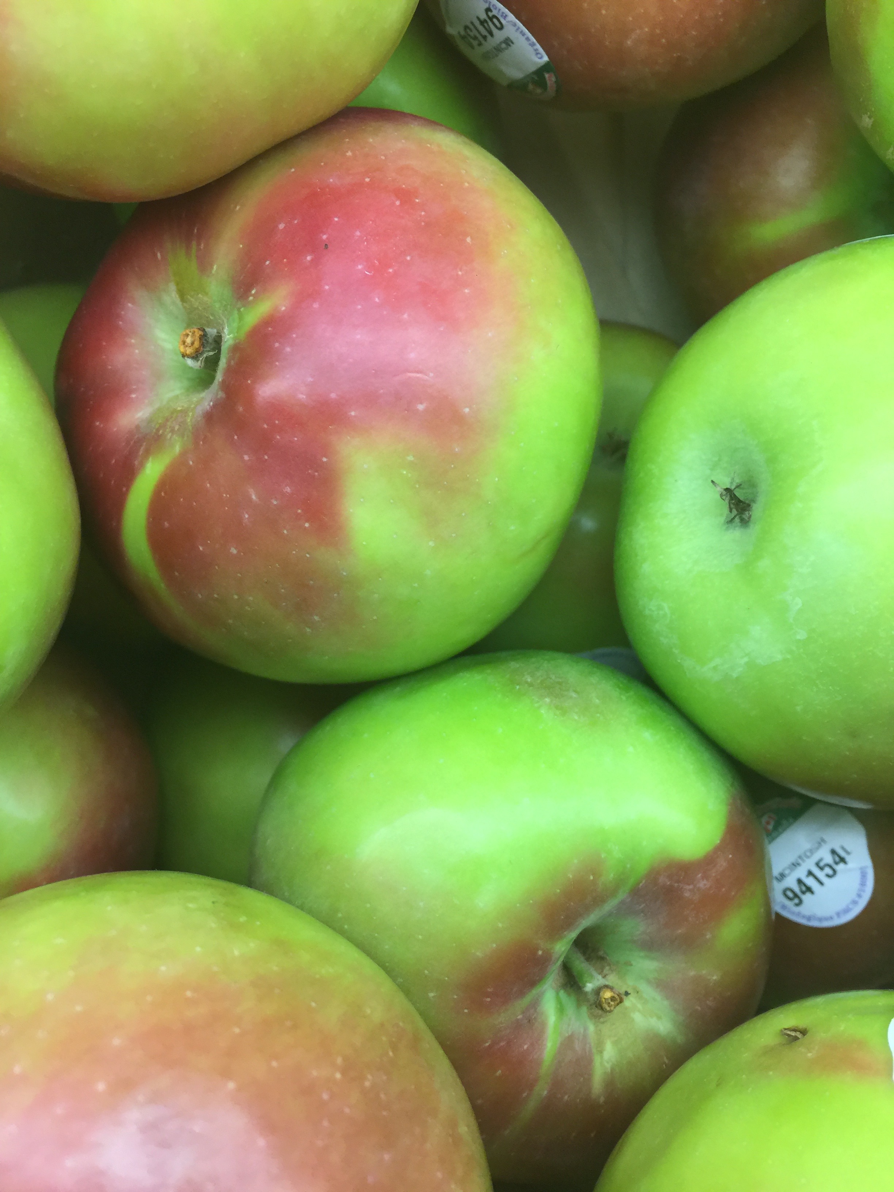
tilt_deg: -56.9
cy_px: 596
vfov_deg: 61.7
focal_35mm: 29
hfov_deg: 48.2
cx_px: 447
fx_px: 999
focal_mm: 4.15
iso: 50
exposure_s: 1/33
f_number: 2.2
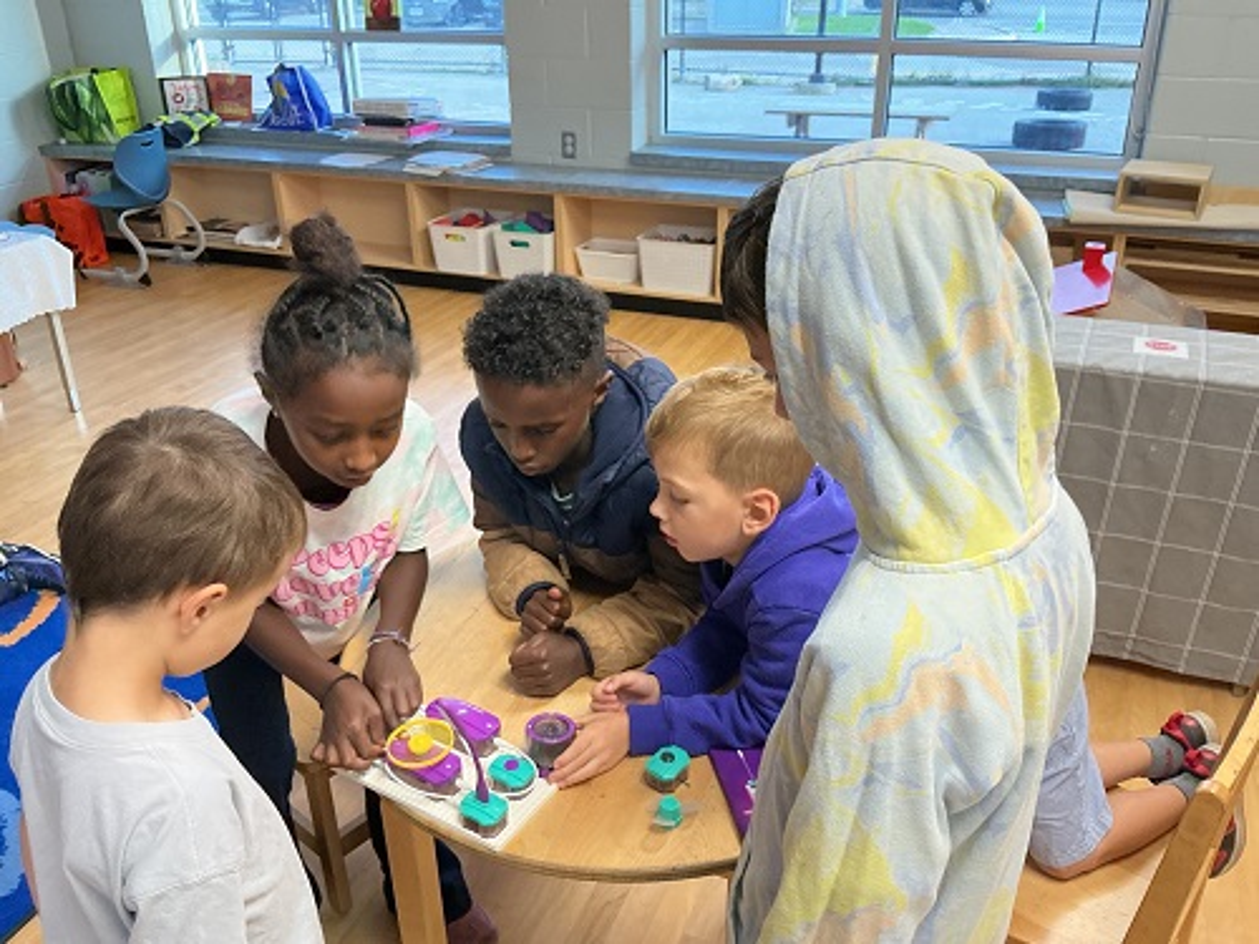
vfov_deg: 48.2
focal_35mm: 29
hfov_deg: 61.7
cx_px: 630
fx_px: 1055
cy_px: 472
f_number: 1.8
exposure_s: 1/60
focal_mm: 3
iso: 160
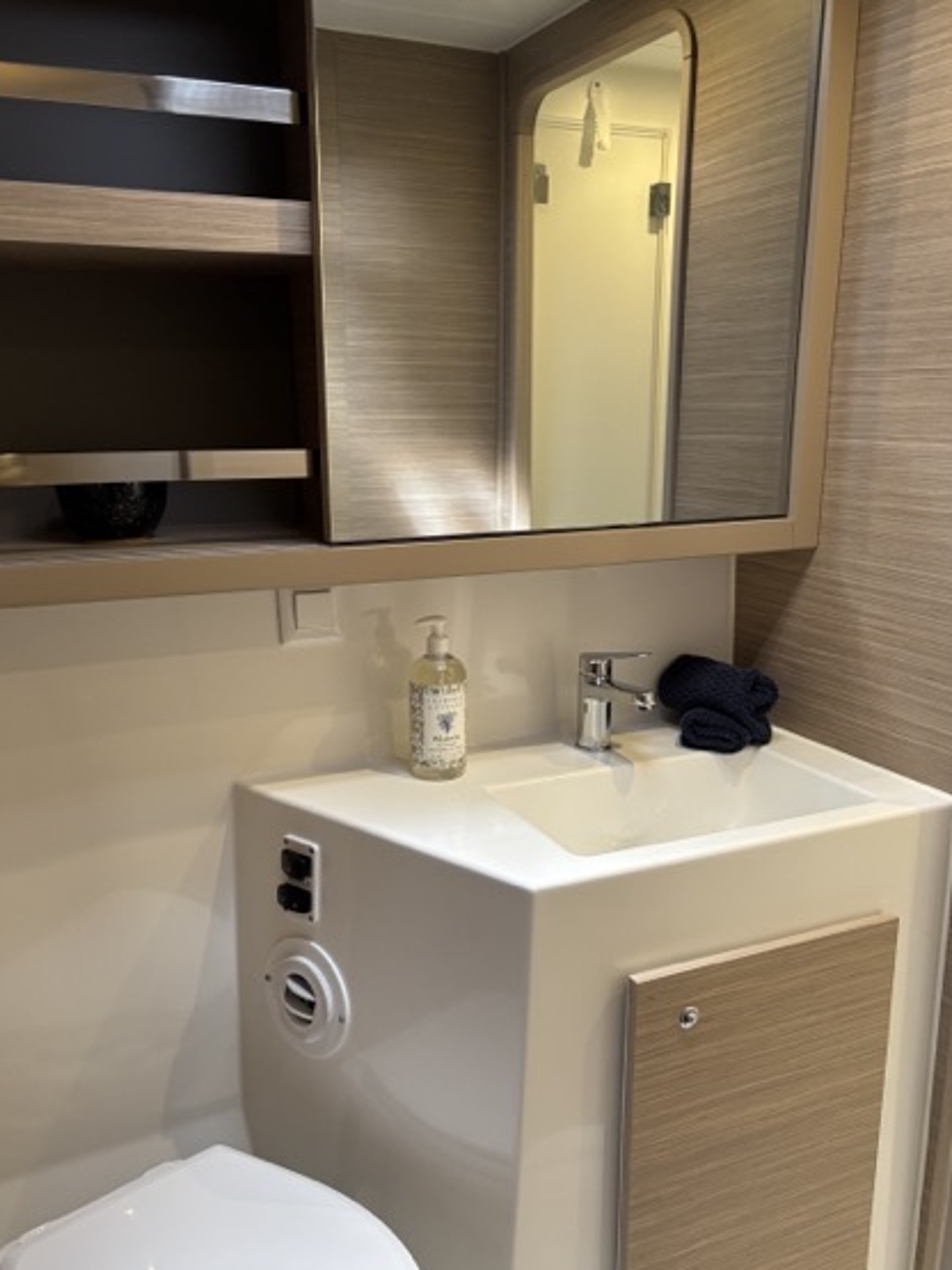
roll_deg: -1.2
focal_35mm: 30
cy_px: 677
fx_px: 1100
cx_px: 451
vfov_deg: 59.9
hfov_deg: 46.8
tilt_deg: -13.7
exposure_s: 1/60
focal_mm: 5.96
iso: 160
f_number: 1.6
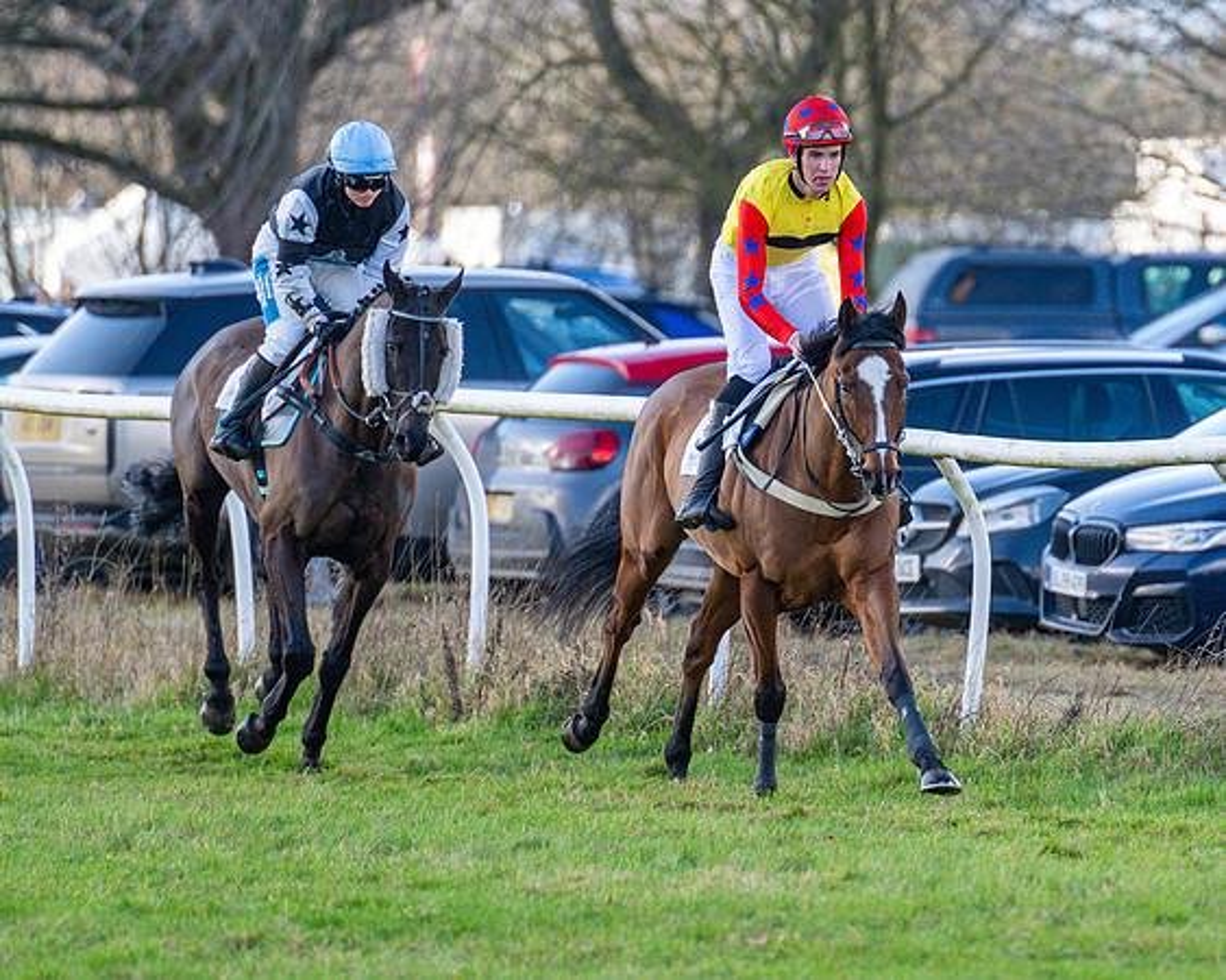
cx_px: 946
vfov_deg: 2.4
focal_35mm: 642
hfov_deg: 3.0
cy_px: 473
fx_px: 23281
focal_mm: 280
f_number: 4
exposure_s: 1/1250
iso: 800
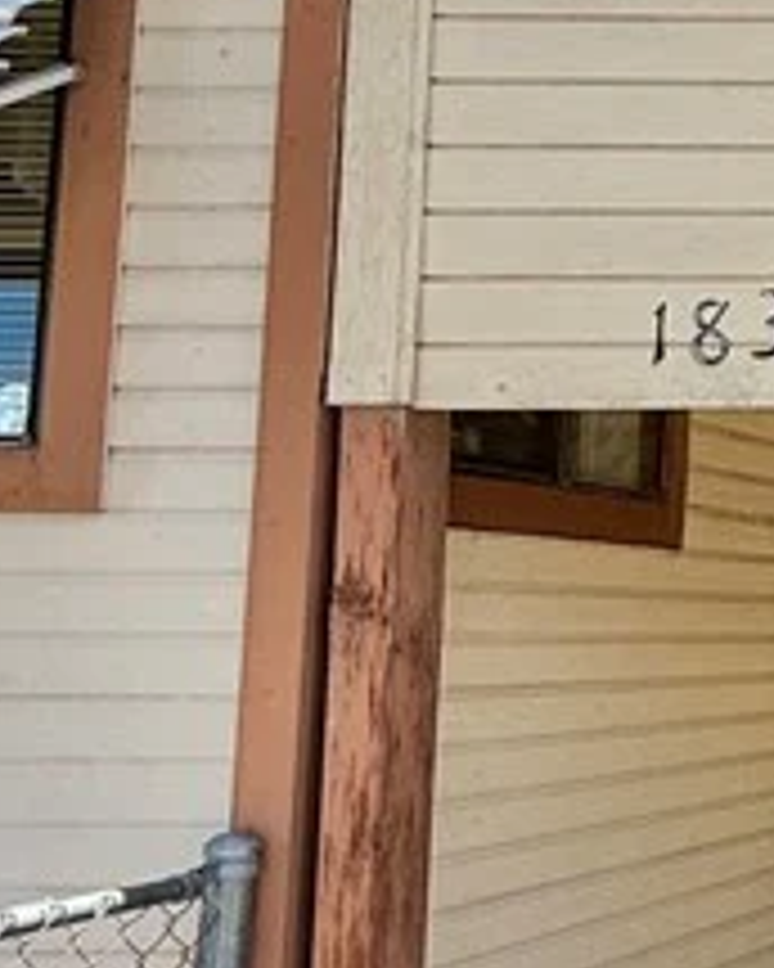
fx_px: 1861
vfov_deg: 29.1
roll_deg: -0.1
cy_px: 473
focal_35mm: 65
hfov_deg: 16.6
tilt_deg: +6.3
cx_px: 1620
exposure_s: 1/1087
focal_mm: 2.22
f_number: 2.2
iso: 50
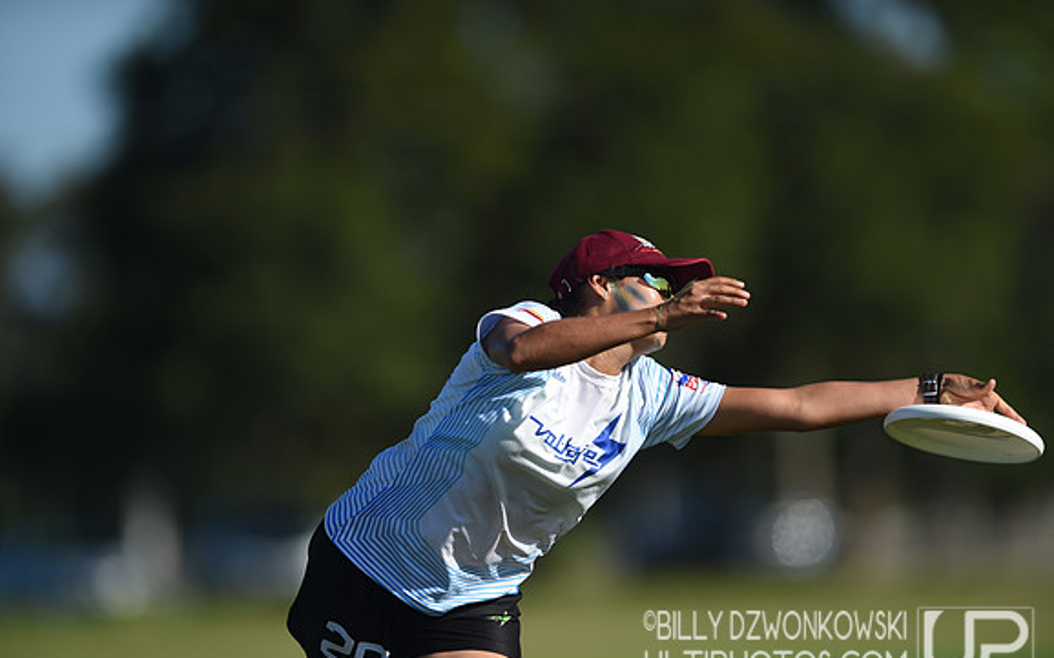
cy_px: 348
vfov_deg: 3.2
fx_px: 11746
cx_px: 527
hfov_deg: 5.1
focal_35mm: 409
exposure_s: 1/2500
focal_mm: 400
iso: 100
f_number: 2.8
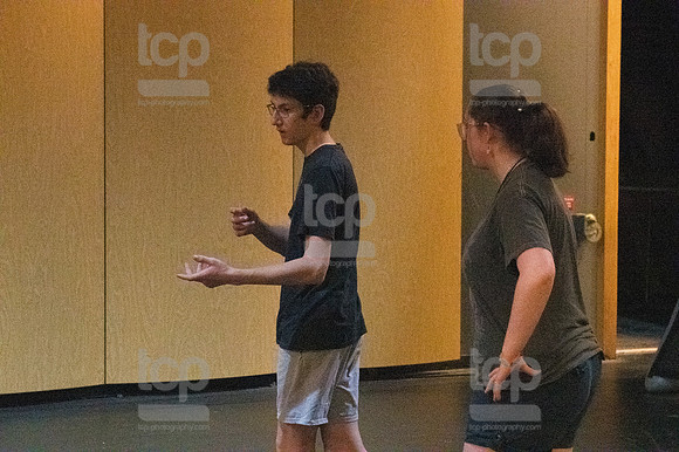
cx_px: 340
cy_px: 226
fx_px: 1979
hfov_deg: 19.5
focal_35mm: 105
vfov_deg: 13.0
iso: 25600
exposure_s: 1/400
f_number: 5.6
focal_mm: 70
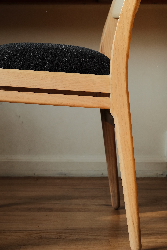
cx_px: 53
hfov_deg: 16.6
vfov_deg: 24.7
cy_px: 100
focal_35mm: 82
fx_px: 570
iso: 320
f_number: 4.5
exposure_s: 1/40
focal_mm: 39
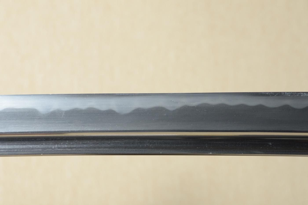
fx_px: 1154
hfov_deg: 15.2
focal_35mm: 135
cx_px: 154
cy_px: 102
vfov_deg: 10.1
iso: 400
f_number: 11
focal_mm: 90
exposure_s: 1/2
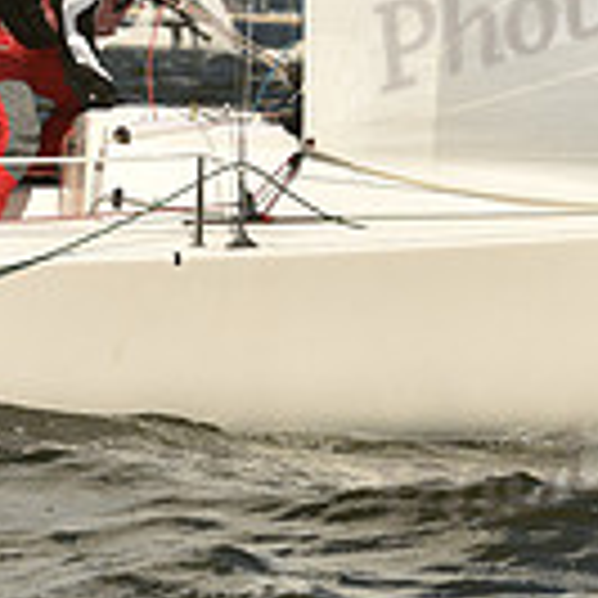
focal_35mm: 744
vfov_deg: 2.4
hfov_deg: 2.4
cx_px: 144
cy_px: -196
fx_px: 14541
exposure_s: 1/1250
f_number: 8
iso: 250
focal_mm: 200
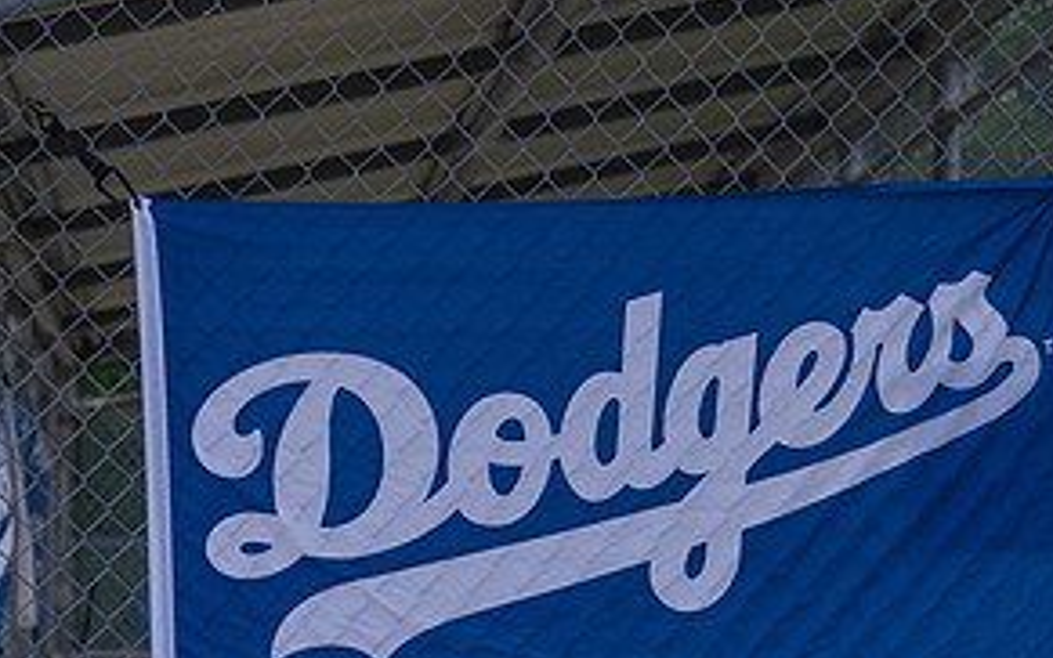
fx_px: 4449
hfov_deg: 13.5
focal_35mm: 155
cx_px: 698
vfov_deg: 8.4
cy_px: 662
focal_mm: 70
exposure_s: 1/1250
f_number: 2.8
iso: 100
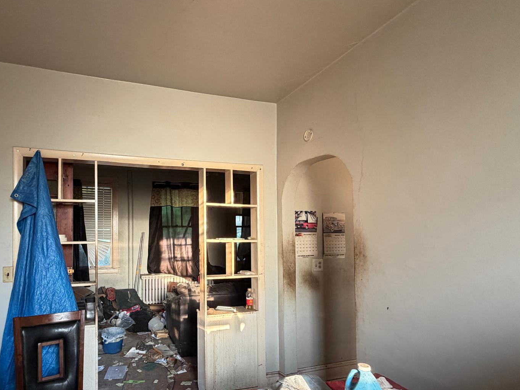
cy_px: 227
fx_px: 315
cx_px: 195
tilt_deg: +1.2
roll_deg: +0.2
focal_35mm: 21
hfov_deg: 77.6
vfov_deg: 63.1
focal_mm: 2.22
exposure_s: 1/86
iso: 320
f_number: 2.2
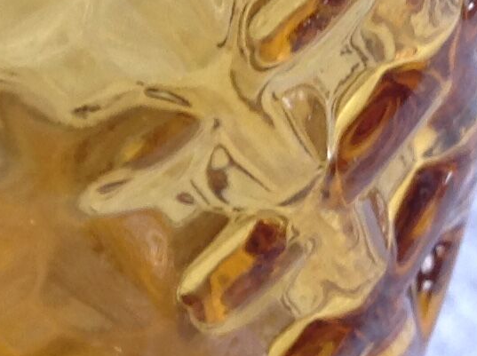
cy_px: -73
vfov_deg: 8.7
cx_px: -634
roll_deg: -3.9
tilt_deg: -23.5
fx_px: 2325
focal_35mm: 169
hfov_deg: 10.3
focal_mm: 4.28
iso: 50
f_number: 2.4
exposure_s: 1/20
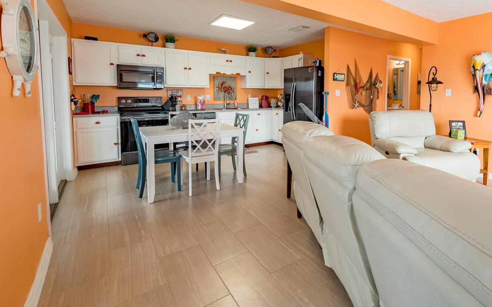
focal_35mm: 18
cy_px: 110
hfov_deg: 90.6
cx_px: 277
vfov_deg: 63.8
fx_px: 241
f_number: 8
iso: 250
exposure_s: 1/100
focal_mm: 14
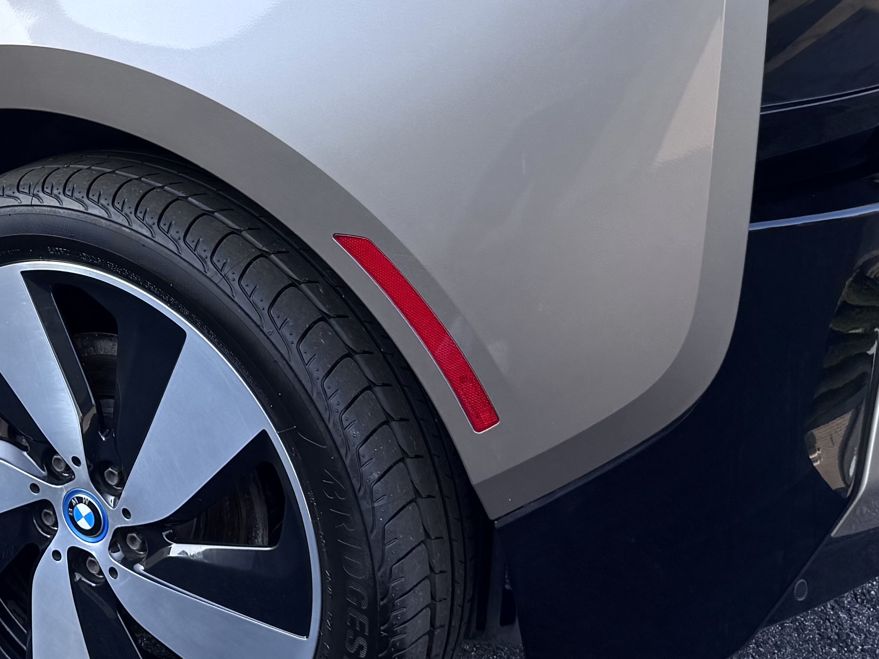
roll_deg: +2.4
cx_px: 1
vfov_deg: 20.7
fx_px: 1752
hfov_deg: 26.7
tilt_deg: -16.8
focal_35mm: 69
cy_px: 34
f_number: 1.78
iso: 80
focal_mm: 6.76
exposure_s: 1/1076
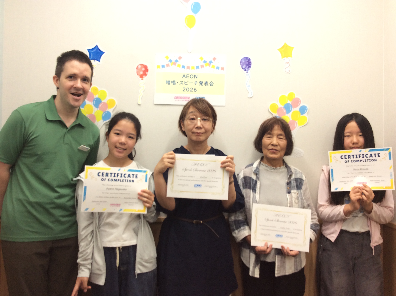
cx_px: 198
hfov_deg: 56.9
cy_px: 148
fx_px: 366
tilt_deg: +0.6
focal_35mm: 32
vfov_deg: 44.1
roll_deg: +1.9
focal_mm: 3.3
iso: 40
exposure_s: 1/40
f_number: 2.4
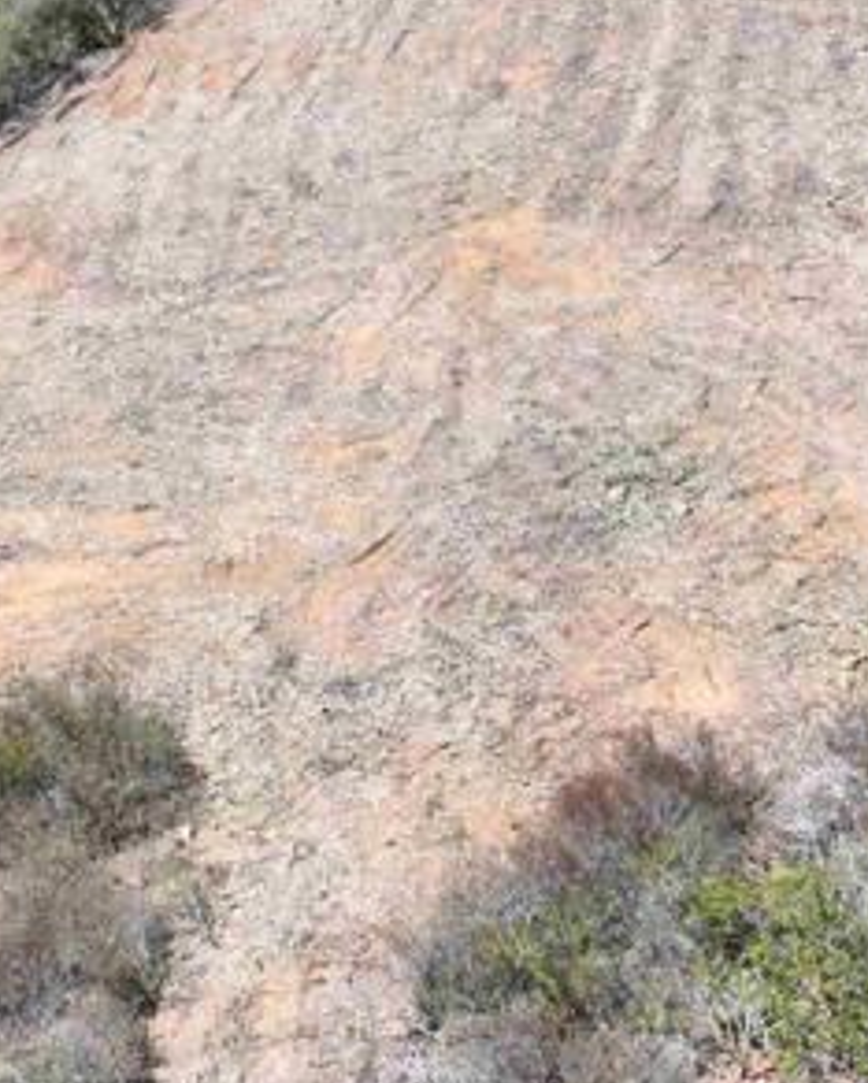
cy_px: -91
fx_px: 2630
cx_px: 501
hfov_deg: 18.7
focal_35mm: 82
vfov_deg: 22.1
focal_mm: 12.29
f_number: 2.8
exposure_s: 1/640
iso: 100
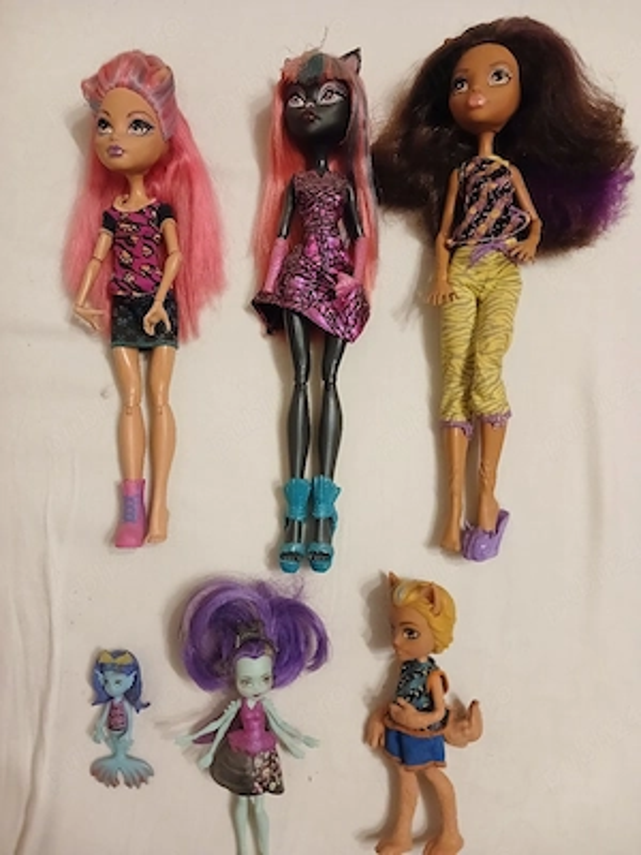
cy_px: 428
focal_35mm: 27
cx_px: 320
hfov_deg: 51.4
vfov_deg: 65.3
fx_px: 667
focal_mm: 3.98
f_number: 1.8
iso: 800
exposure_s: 1/16.7
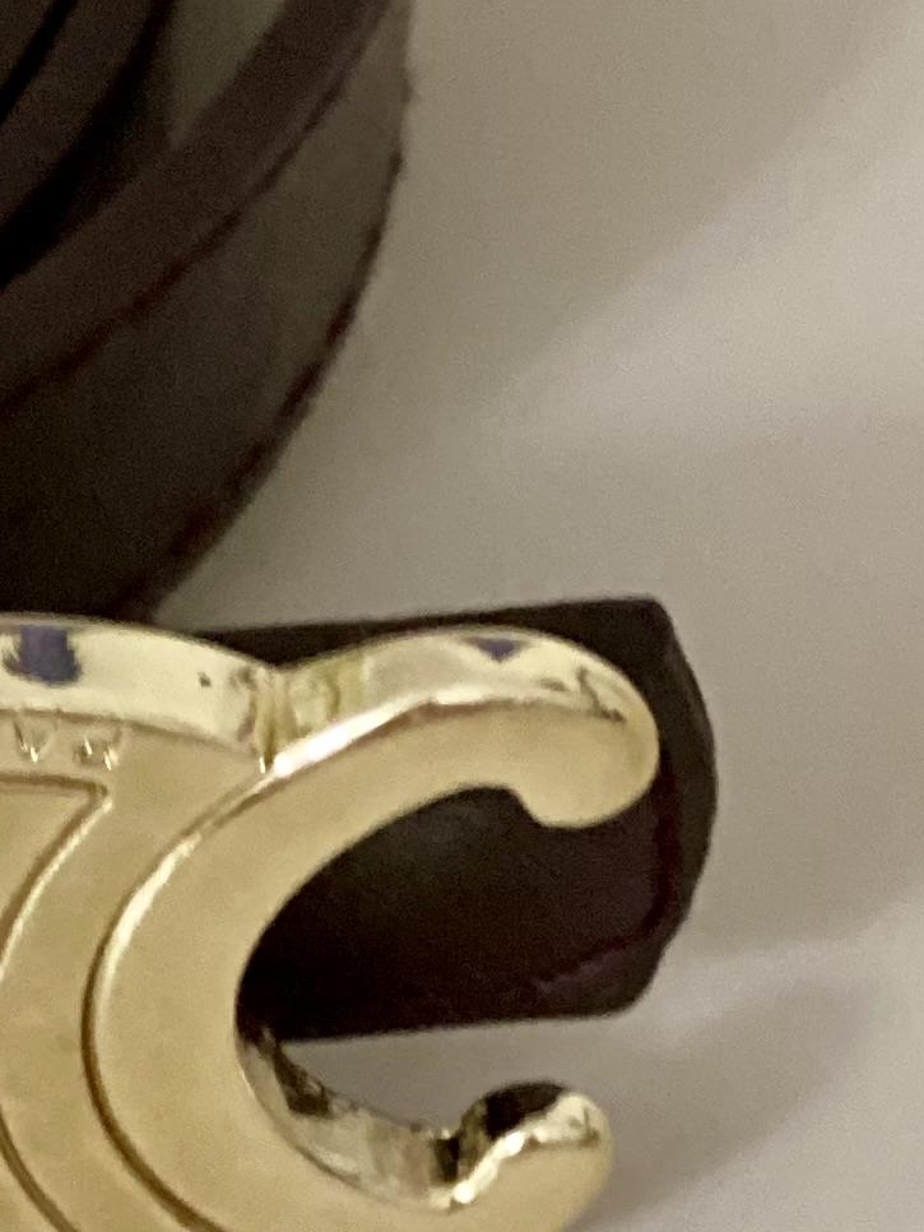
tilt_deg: -44.2
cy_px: 120
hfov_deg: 6.7
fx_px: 7720
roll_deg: -1.0
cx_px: -816
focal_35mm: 217
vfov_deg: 9.1
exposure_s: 1/20
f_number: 2
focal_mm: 6
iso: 400
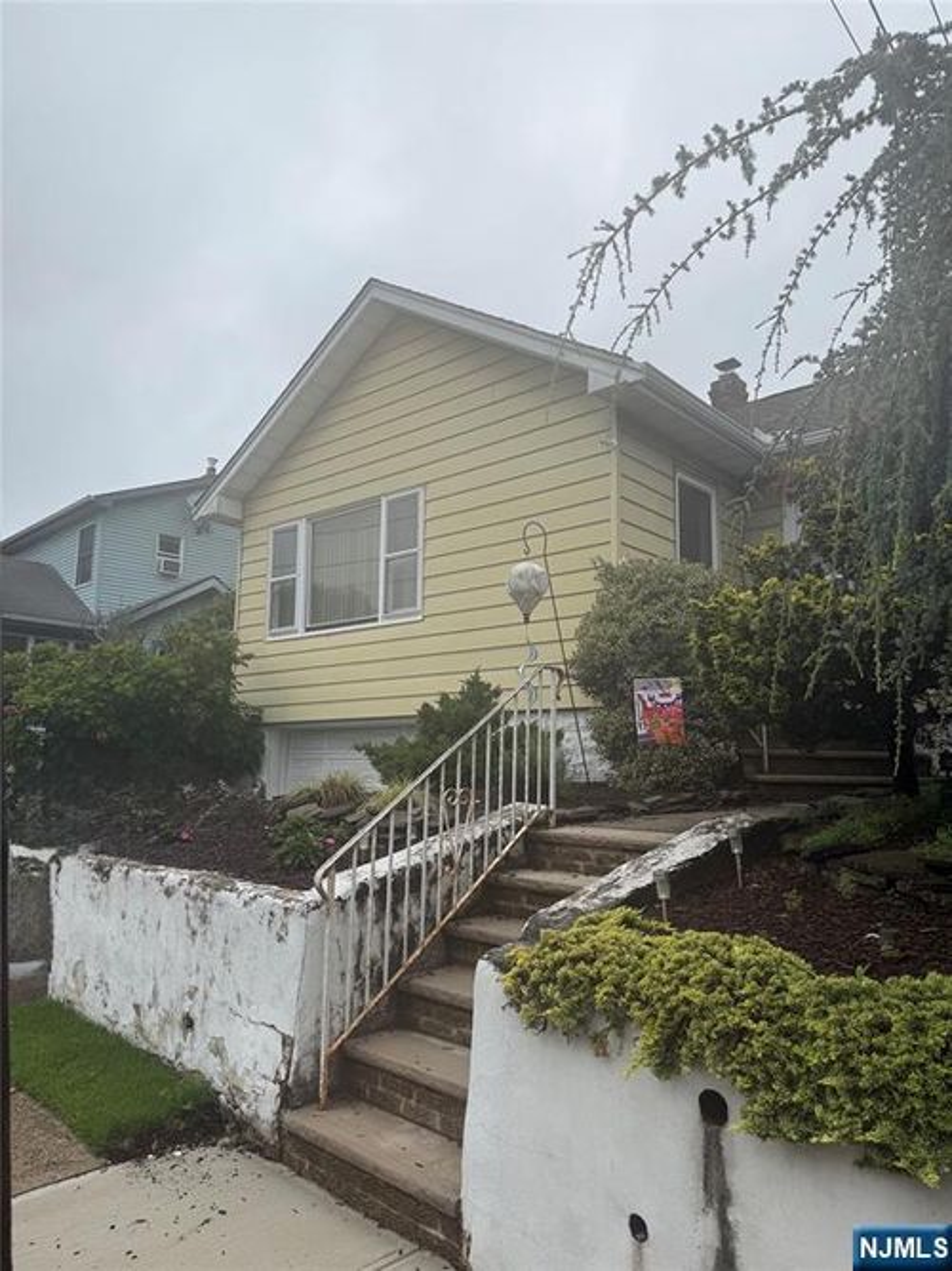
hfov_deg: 56.8
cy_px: 636
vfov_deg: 71.6
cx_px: 476
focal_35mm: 24
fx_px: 880
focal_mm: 6.76
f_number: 1.78
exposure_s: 1/2801
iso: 80
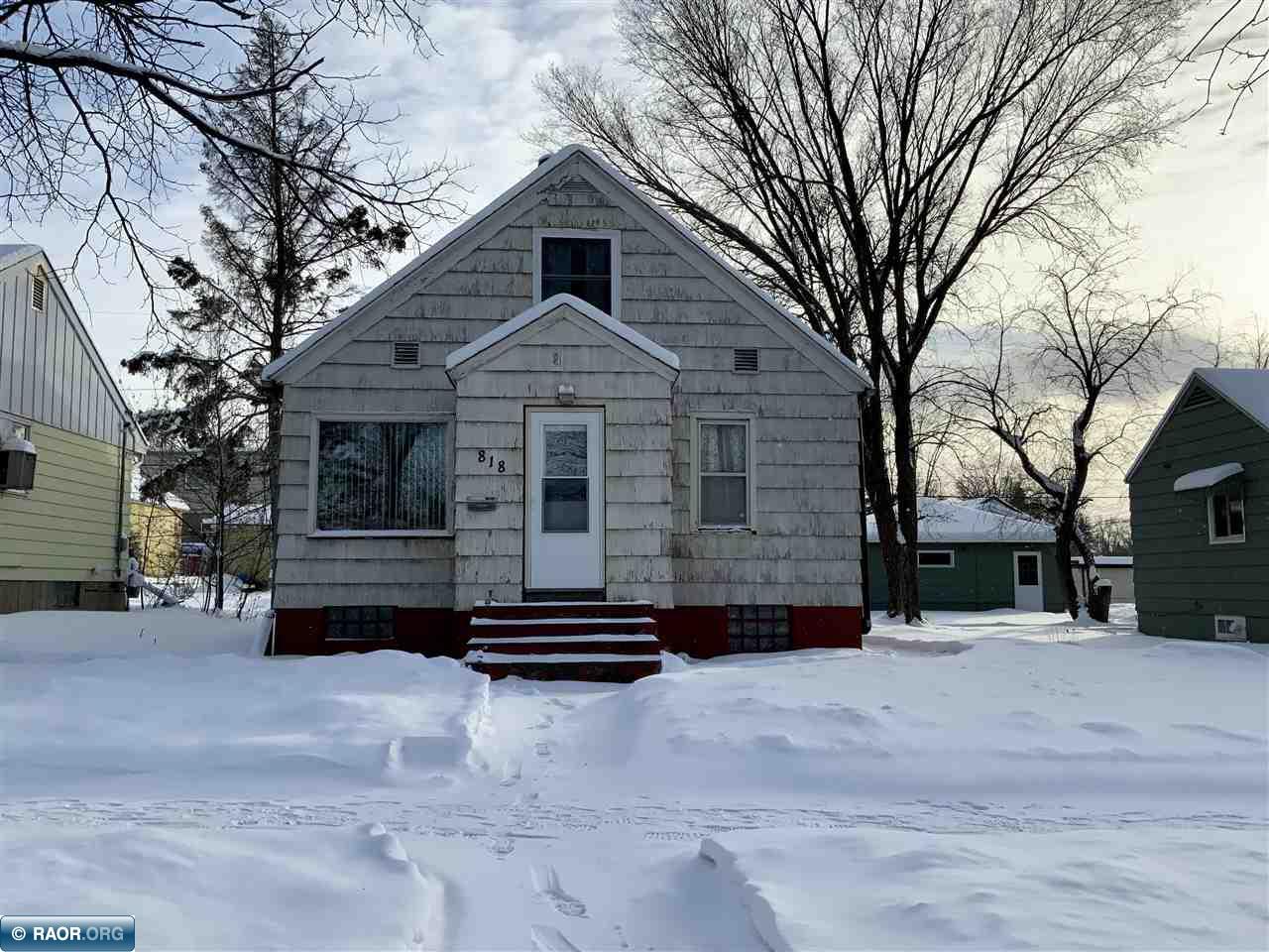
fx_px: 1063
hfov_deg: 61.7
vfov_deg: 48.2
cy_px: 476
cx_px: 634
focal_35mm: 29
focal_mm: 3
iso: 16
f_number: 1.8
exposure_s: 1/1626
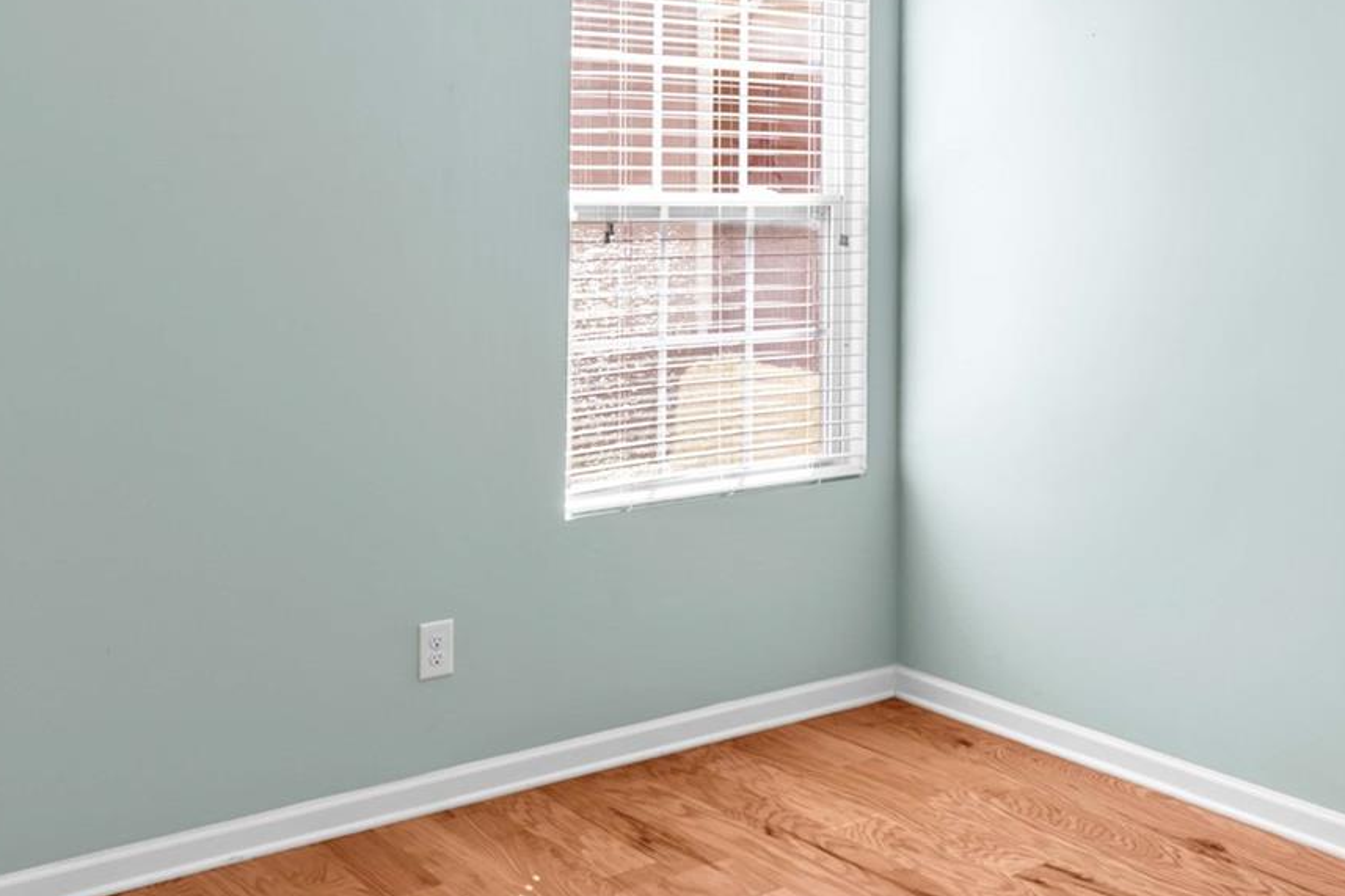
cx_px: 934
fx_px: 1606
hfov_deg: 44.5
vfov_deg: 30.5
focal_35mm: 43
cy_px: 197
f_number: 8
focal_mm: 18
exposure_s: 1/6
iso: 100
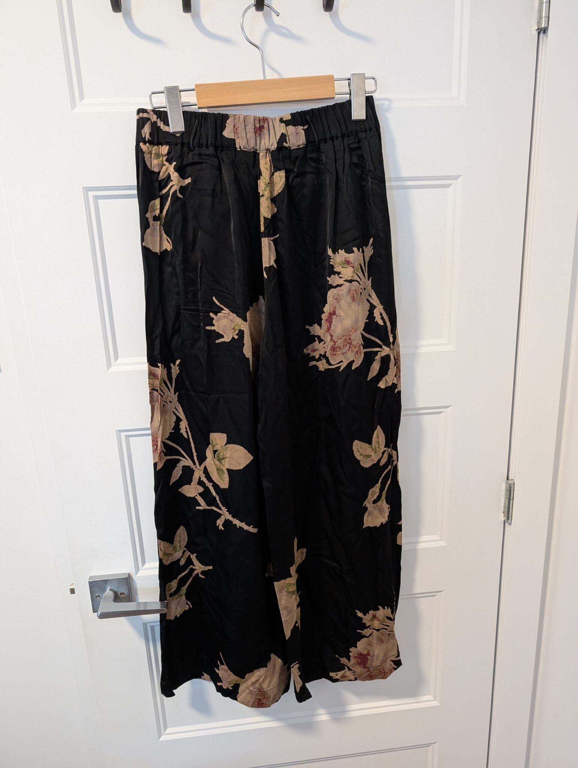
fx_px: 533
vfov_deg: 71.5
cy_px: 384
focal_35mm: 24
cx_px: 289
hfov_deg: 56.9
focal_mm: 6.9
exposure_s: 1/120
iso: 1236
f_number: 1.68
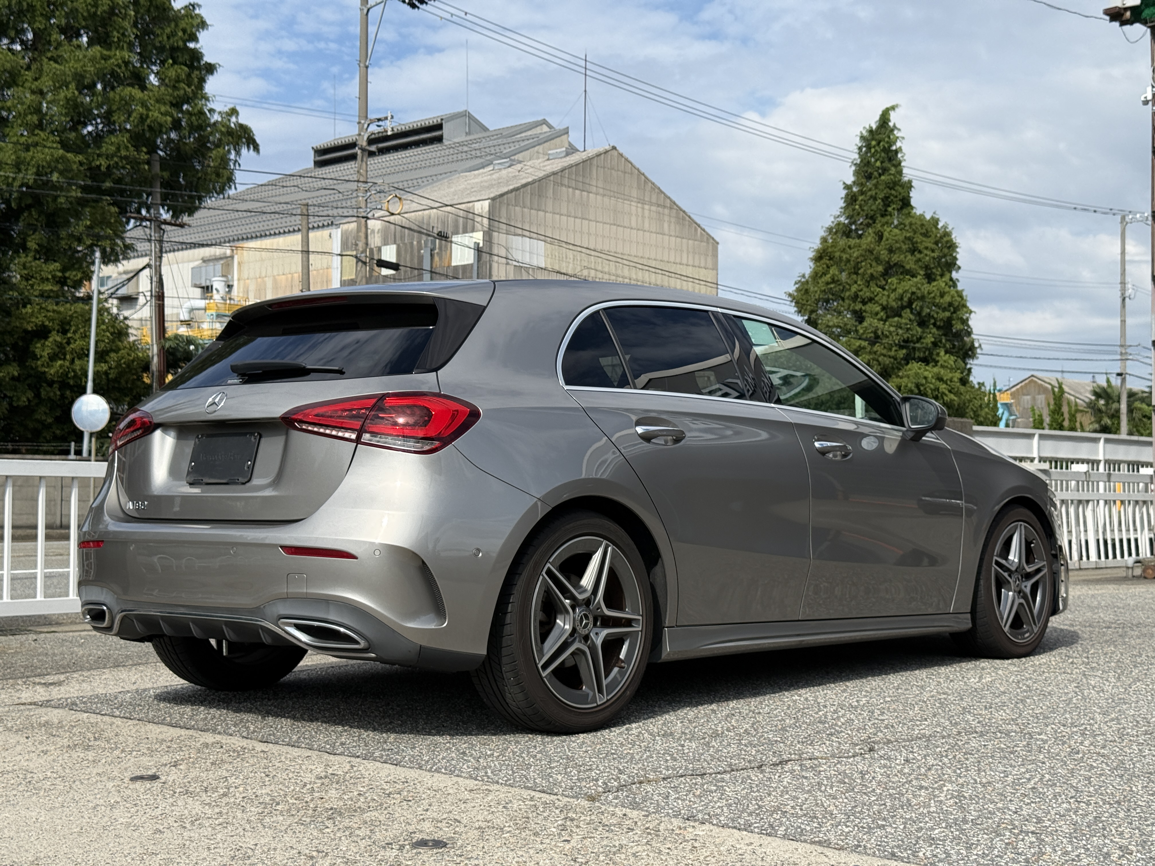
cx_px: 578
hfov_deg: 39.7
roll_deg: -0.7
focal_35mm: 48
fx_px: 1602
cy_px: 433
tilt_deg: +1.9
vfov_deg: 30.3
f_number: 1.78
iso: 64
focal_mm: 6.76
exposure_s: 1/4878
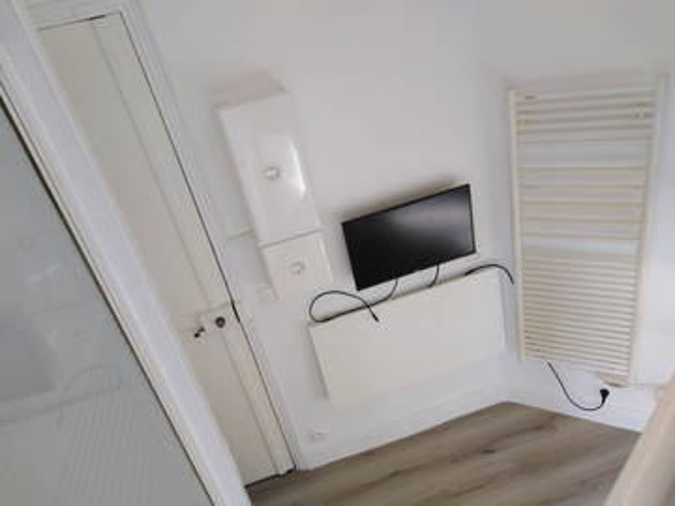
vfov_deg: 53.1
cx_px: 338
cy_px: 253
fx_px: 507
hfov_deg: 67.3
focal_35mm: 26
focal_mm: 3.46
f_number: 2.2
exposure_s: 1/40
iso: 110
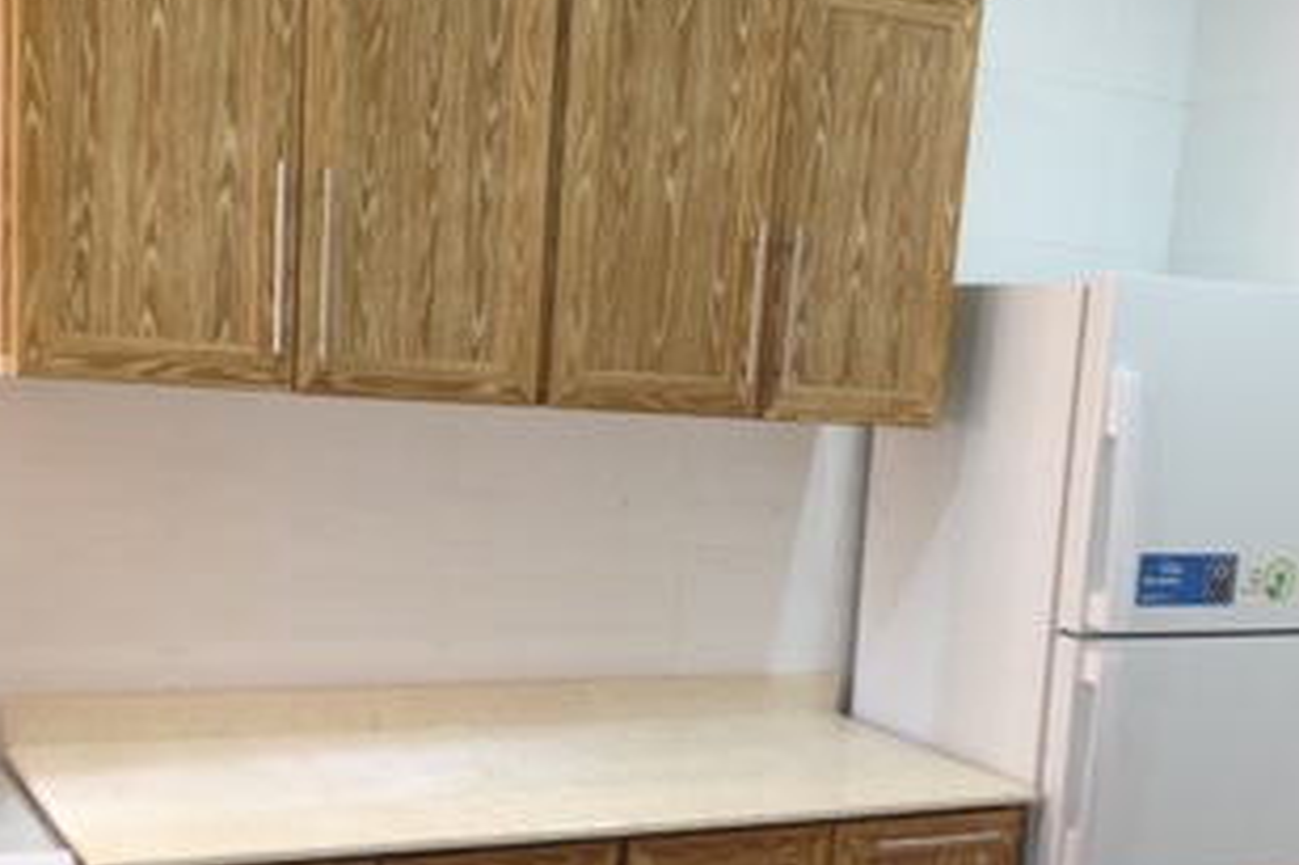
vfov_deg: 24.6
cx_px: 715
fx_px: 1947
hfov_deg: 36.9
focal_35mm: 54
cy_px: 690
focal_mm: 4.28
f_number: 2.4
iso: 100
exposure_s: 1/20
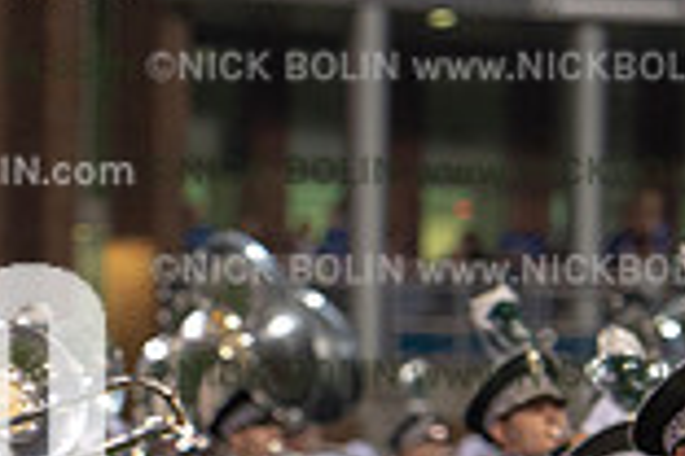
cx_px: -206
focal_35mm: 417
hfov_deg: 4.9
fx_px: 7934
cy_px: 474
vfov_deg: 3.3
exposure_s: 1/500
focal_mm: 112
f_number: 2.8
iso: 4000
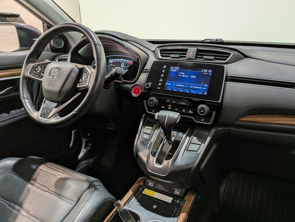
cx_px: 148
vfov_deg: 56.8
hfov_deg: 71.6
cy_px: 111
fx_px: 205
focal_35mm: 24
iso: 44
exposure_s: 1/24
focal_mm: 4.53
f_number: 1.7
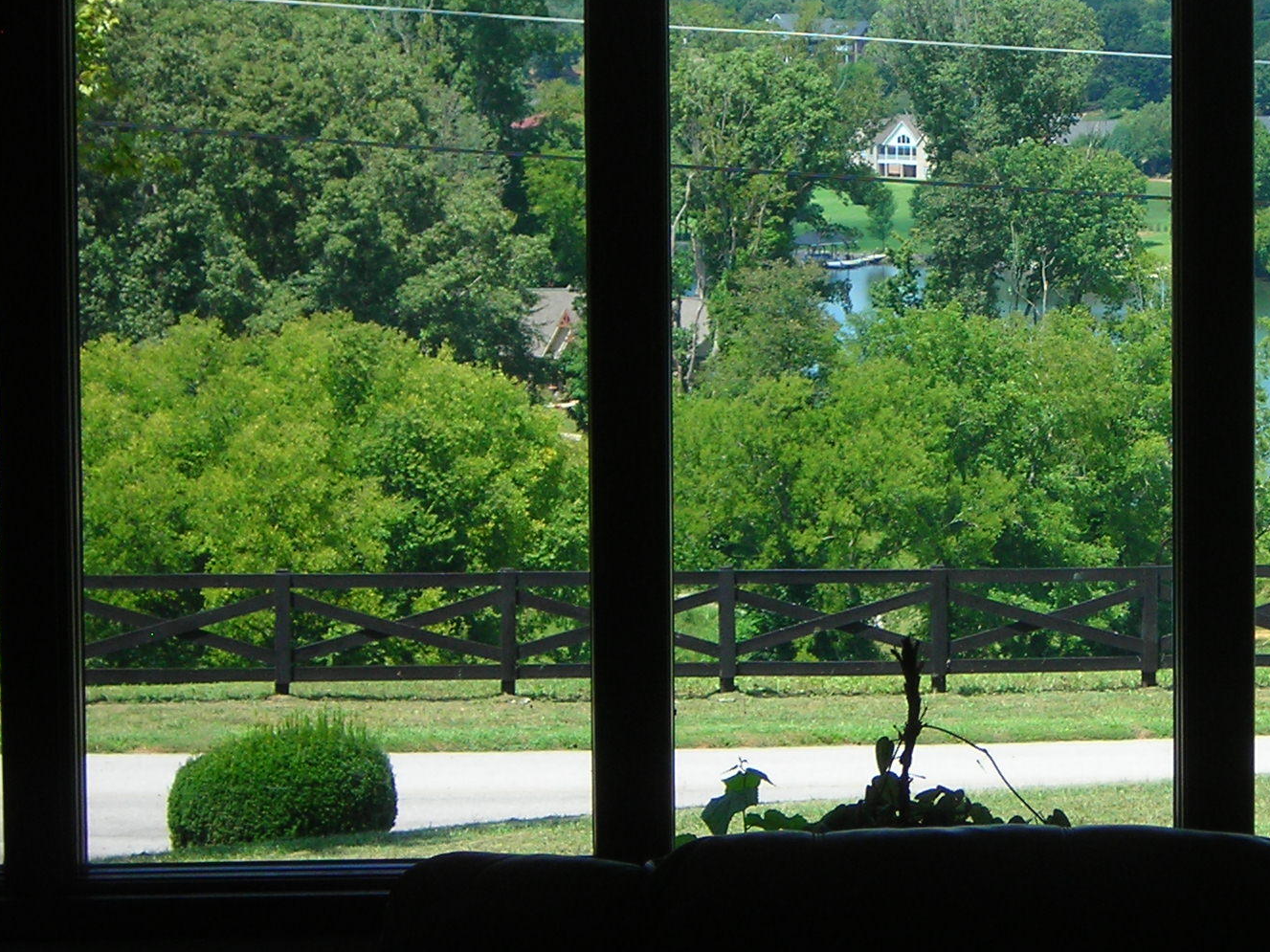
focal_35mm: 127
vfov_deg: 11.6
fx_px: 4659
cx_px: 1127
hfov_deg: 15.4
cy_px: 207
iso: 50
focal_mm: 10.8
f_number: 3.9
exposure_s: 1/223
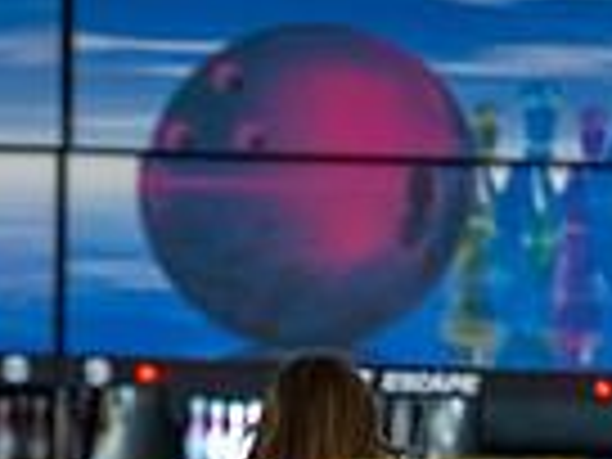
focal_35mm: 293
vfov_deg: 5.0
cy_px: 747
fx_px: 5180
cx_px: 378
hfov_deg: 6.8
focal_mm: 92
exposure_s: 1/1000
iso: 4000
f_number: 2.8
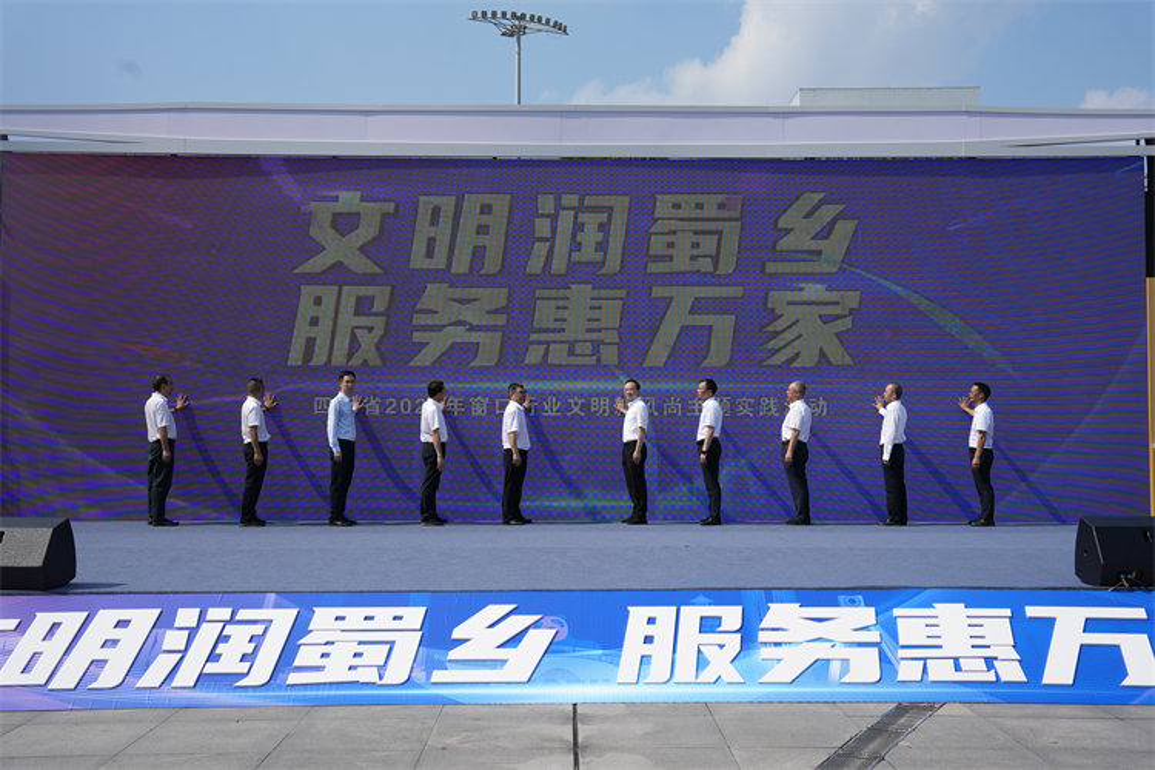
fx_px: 1347
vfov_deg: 31.9
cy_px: 385
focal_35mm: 42
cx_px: 578
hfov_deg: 46.4
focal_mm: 42
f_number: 7.1
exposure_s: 1/400
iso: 100
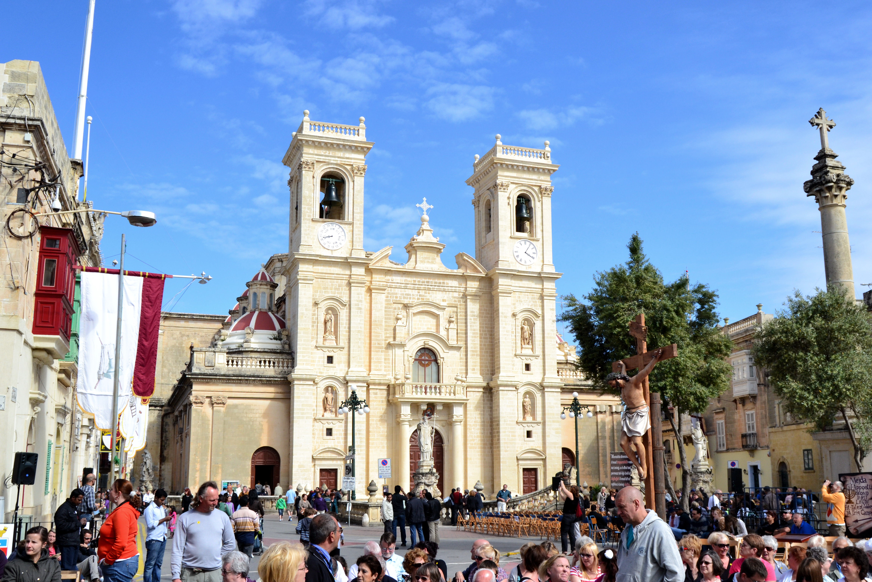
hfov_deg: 55.1
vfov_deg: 38.4
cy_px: 291
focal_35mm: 34
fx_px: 836
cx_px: 436
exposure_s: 1/400
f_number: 11
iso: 400
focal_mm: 23
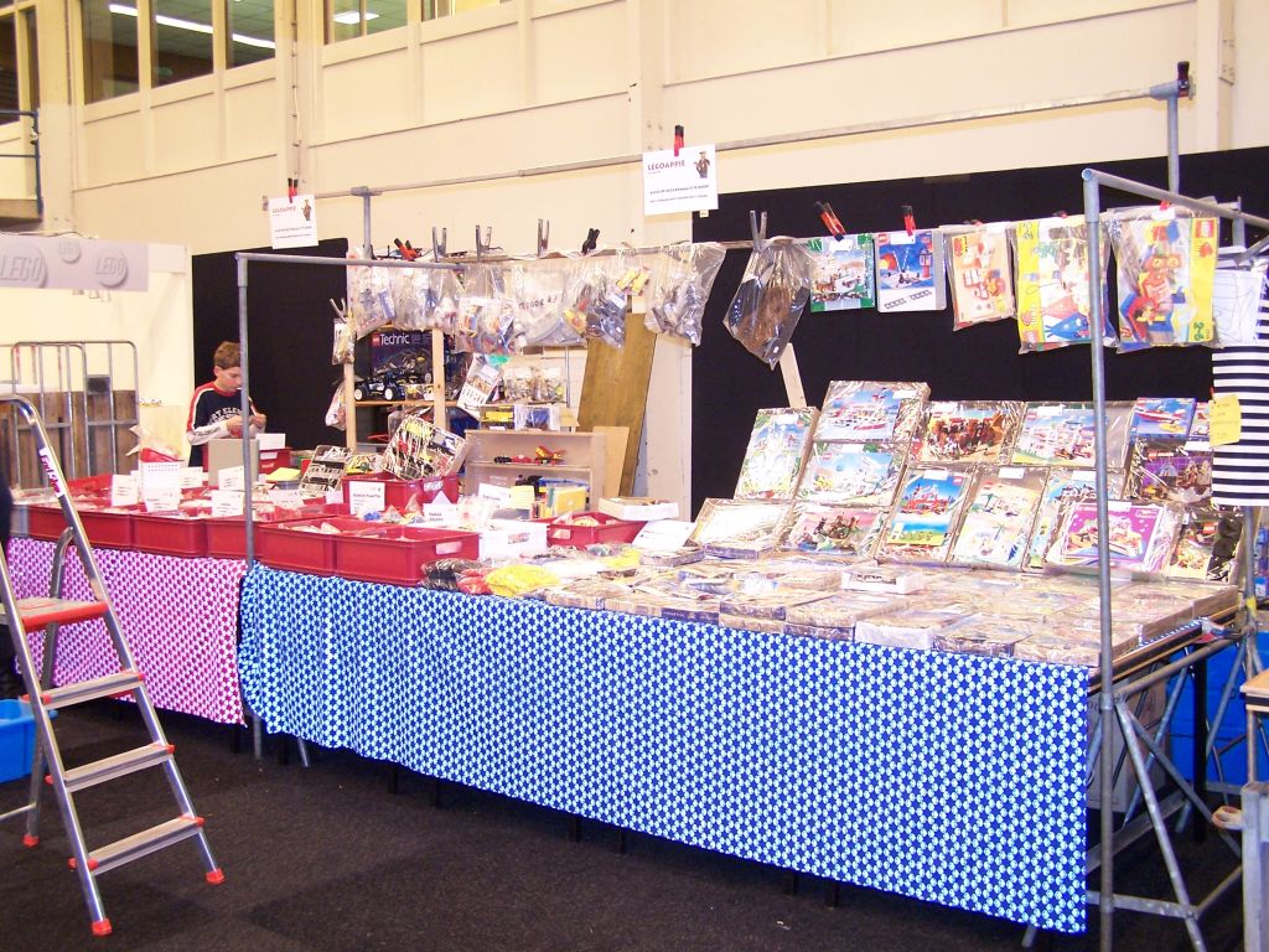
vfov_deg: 37.7
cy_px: 476
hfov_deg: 49.0
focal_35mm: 38
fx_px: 1393
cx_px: 634
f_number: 2.8
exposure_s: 1/4
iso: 140
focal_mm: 6.3
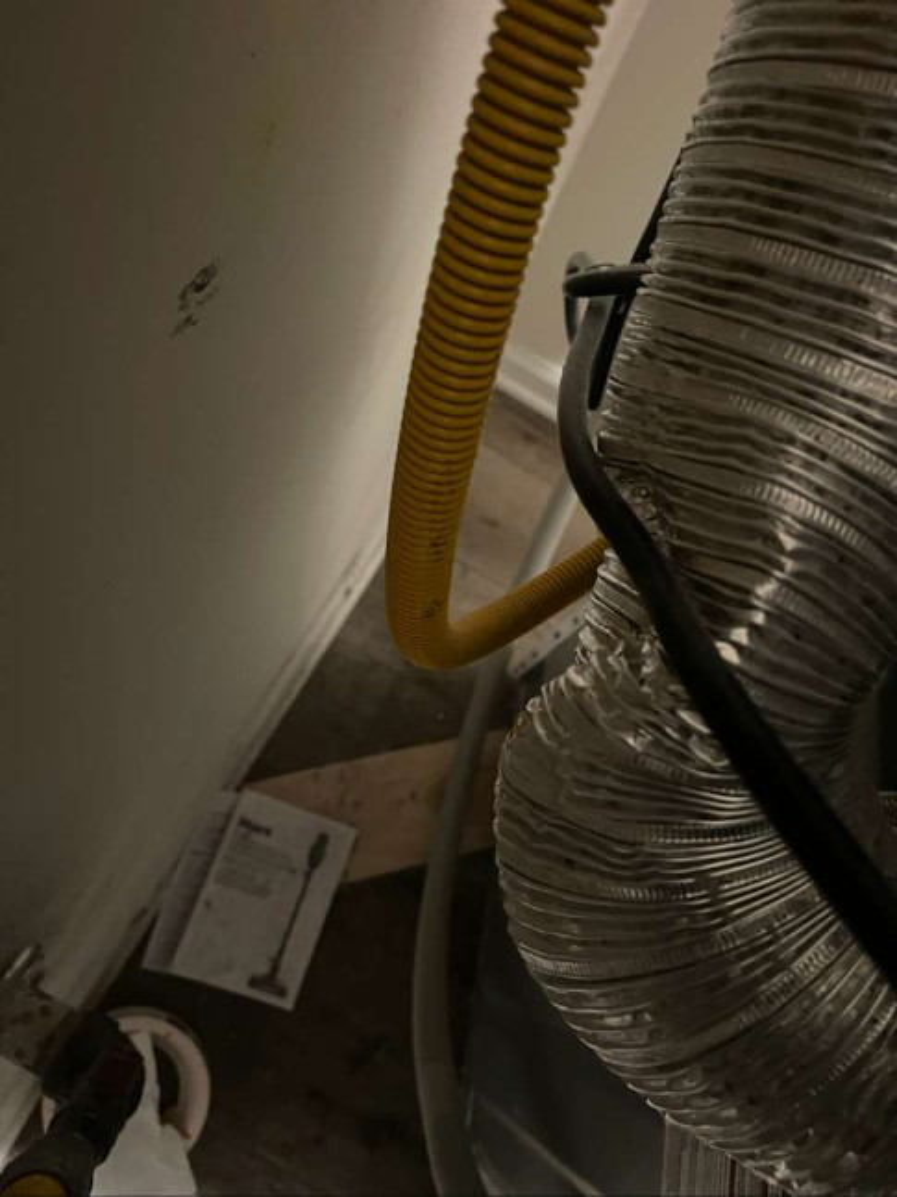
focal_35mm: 57
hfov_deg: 25.7
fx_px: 1970
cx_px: 448
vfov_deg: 33.8
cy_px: 598
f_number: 2.8
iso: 20
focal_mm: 6.6
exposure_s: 1/23
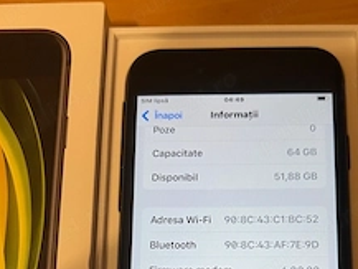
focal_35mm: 48
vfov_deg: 28.6
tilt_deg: -78.5
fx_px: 497
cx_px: 216
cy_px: 261
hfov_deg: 39.5
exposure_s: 1/50
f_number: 1.5
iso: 64
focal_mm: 5.7
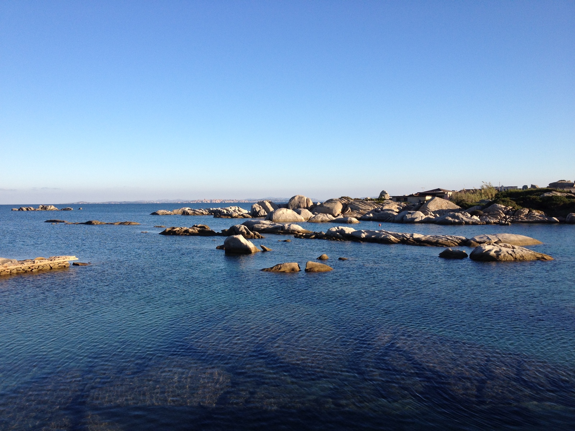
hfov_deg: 52.6
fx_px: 581
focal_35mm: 35
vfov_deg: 40.7
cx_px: 288
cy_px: 216
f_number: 2.4
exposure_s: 1/968
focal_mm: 4.28
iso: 64
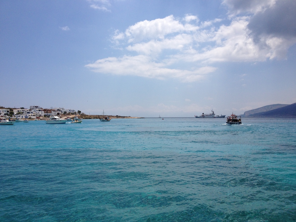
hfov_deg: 52.6
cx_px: 148
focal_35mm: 35
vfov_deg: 40.7
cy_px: 111
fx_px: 299
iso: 50
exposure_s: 1/4255
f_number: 2.4
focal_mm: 4.28
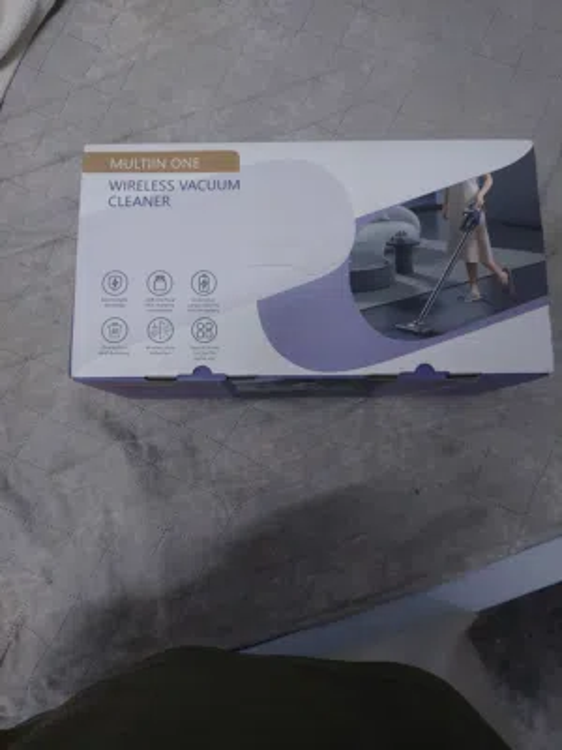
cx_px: 281
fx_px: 498
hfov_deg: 58.9
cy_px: 375
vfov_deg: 73.9
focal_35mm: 23
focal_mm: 5.06
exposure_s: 1/50
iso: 640
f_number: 1.8
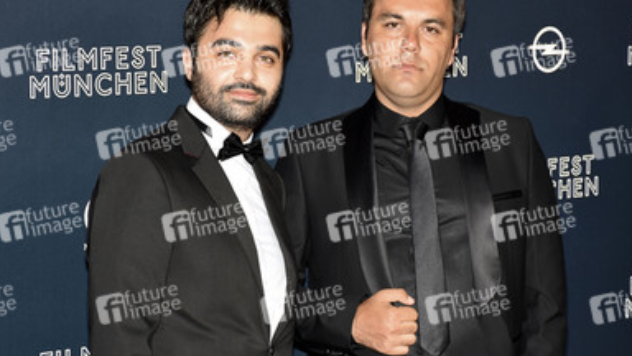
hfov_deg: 13.7
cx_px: 325
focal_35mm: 157
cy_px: 181
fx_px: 2625
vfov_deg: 7.7
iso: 500
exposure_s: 1/160
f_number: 5.3
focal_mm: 85
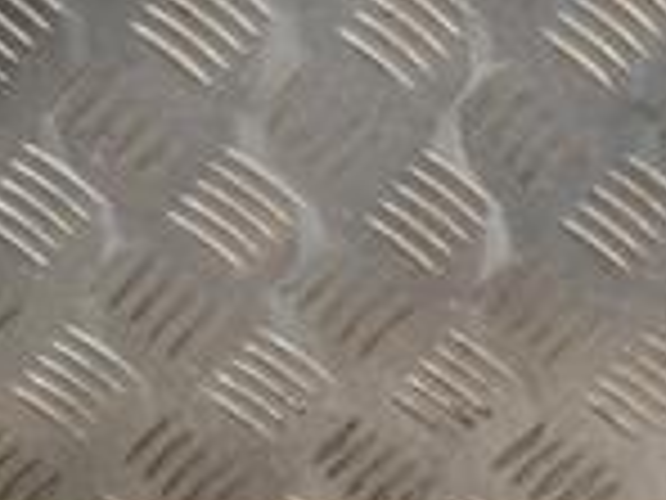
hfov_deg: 10.5
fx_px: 3367
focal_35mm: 175
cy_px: 820
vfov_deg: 8.3
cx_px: 1260
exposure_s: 1/200
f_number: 8
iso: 800
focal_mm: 30
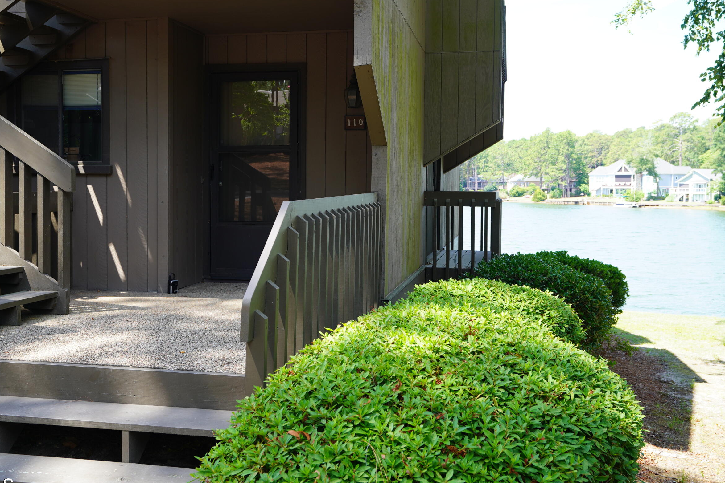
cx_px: 345
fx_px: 745
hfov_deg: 51.9
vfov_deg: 35.9
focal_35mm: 37
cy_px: 205
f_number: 5
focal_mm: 29
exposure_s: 1/80
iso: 100
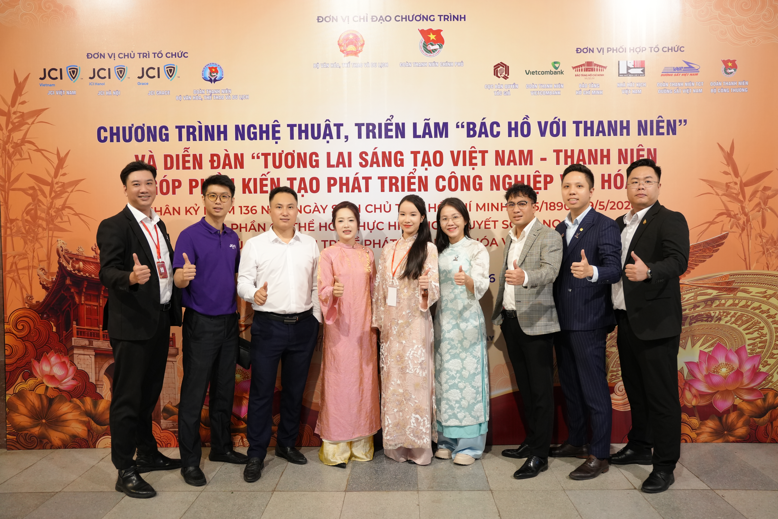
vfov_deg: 42.6
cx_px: 389
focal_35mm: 31
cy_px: 260
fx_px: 666
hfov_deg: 60.6
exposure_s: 1/125
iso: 2500
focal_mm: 30.8
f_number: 2.8
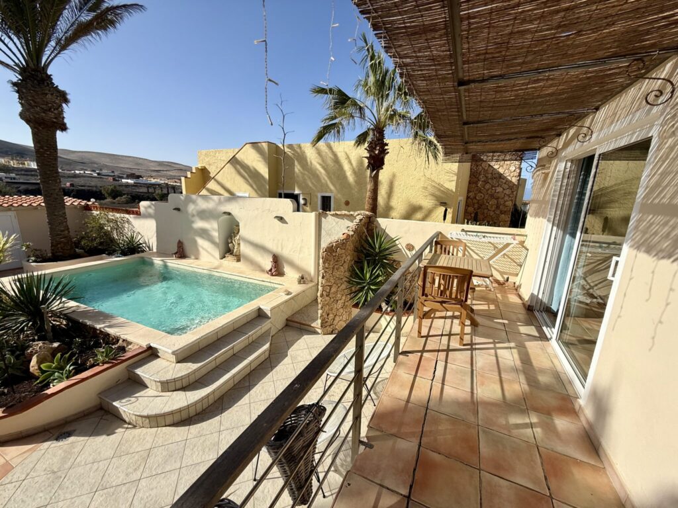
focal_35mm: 14
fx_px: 274
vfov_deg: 85.7
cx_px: 339
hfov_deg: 102.1
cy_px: 254
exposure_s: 1/3663
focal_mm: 2.22
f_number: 2.2
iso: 50
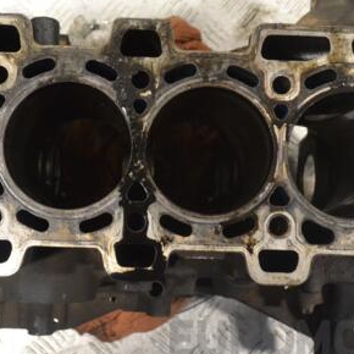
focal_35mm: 58
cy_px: 176
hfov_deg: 29.5
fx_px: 671
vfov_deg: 29.6
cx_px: 146
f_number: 8
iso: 3200
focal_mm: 22
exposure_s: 1/250
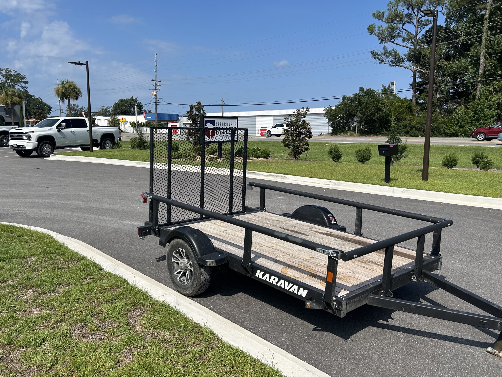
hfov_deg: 61.6
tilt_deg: -6.8
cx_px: 234
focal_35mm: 29
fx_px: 421
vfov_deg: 48.2
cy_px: 177
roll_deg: +0.3
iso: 50
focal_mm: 5.7
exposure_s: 1/5319
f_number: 1.5
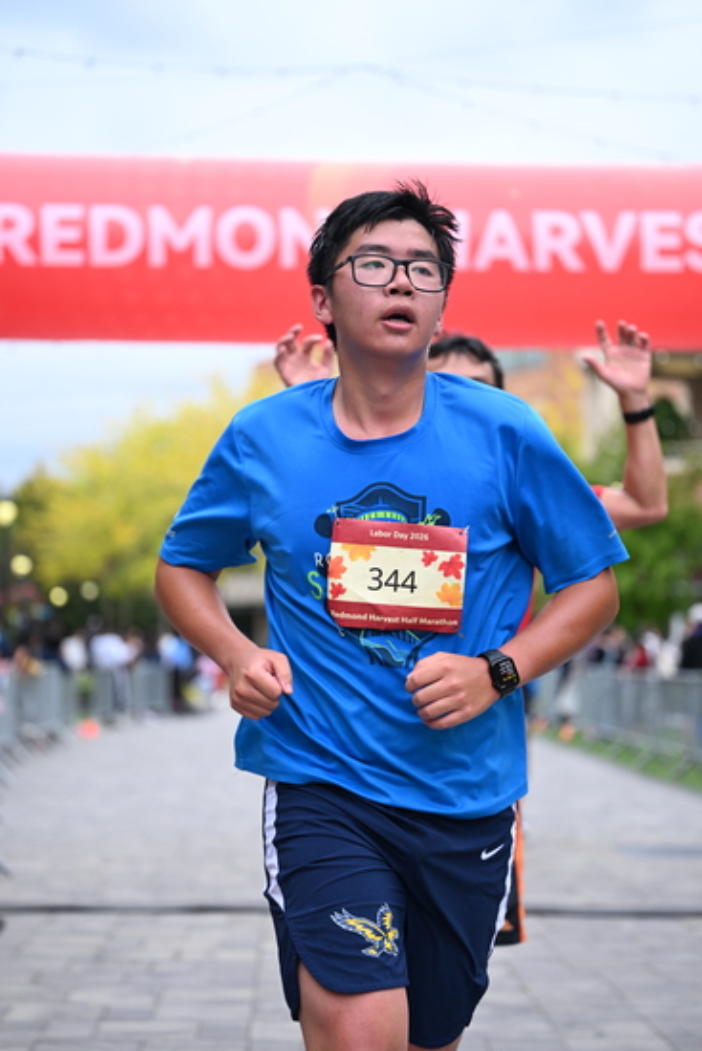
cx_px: 351
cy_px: 526
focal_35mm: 74
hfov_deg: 18.4
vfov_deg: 27.3
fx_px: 2163
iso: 640
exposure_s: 1/2000
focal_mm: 74
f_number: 2.8
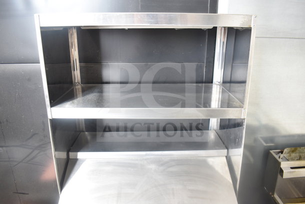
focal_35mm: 27
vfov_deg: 48.0
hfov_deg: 67.4
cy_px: 102
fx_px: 229
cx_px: 152
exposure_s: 1/30
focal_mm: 18
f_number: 3.5
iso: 720
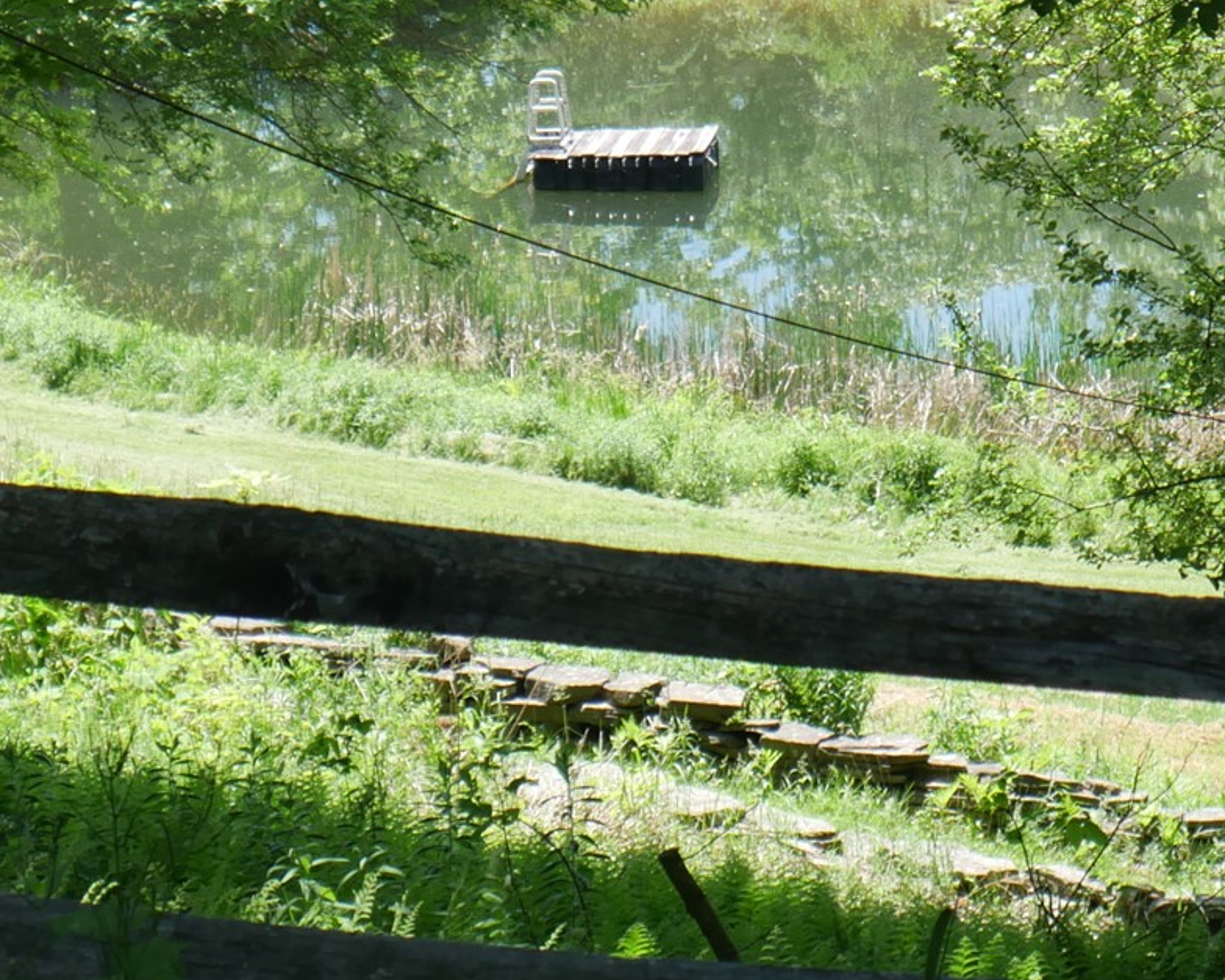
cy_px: 11
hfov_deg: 9.0
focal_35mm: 214
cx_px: 920
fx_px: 7758
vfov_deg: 7.2
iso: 200
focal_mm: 42
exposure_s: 1/200
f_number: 5.6
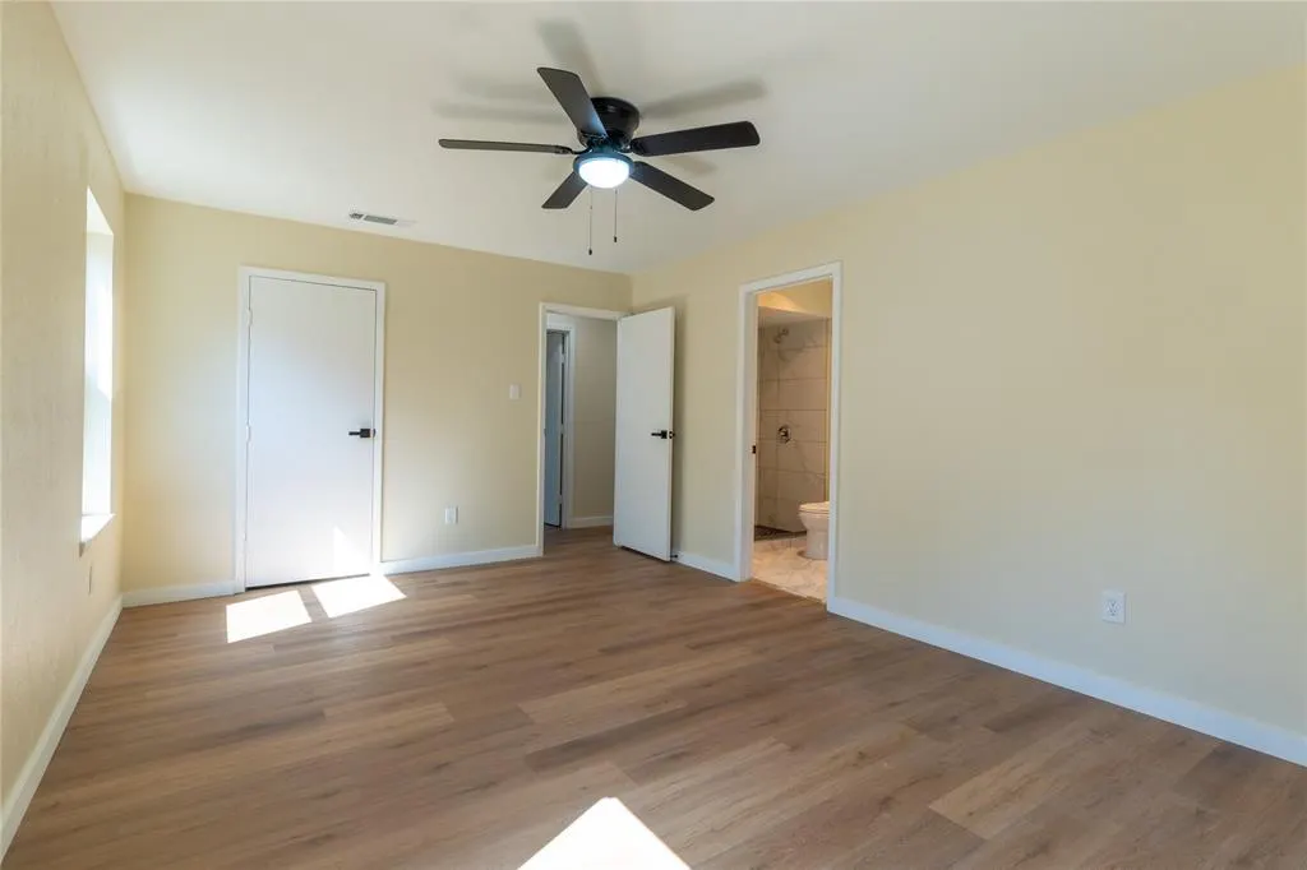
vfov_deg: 72.0
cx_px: 654
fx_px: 599
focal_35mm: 16
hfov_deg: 95.0
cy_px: 435
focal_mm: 11
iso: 100
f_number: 7.1
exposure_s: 1/80
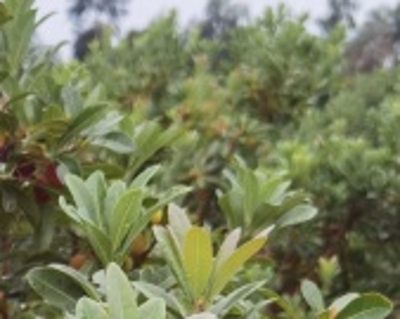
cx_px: -156
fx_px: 1479
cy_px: 536
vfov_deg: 11.6
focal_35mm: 125
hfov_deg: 14.6
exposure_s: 1/1597
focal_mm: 6.71
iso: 50
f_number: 1.9
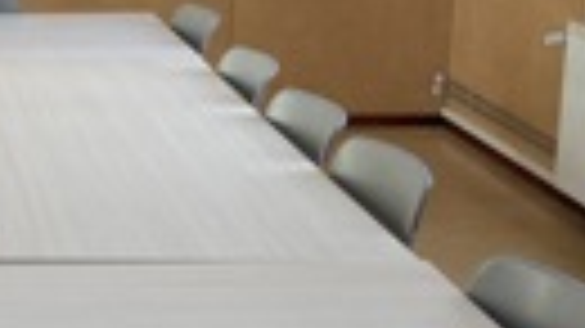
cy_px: 72
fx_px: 1458
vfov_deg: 12.8
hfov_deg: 21.3
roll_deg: -0.1
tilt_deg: -11.3
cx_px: -90
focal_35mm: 94
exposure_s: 1/121
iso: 64
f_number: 1.8
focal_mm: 3.99
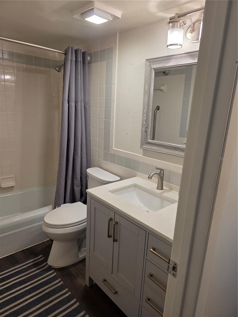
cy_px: 158
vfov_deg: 73.9
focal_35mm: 23
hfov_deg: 58.9
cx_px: 119
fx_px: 211
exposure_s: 1/120
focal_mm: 6.3
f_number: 1.7
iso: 100
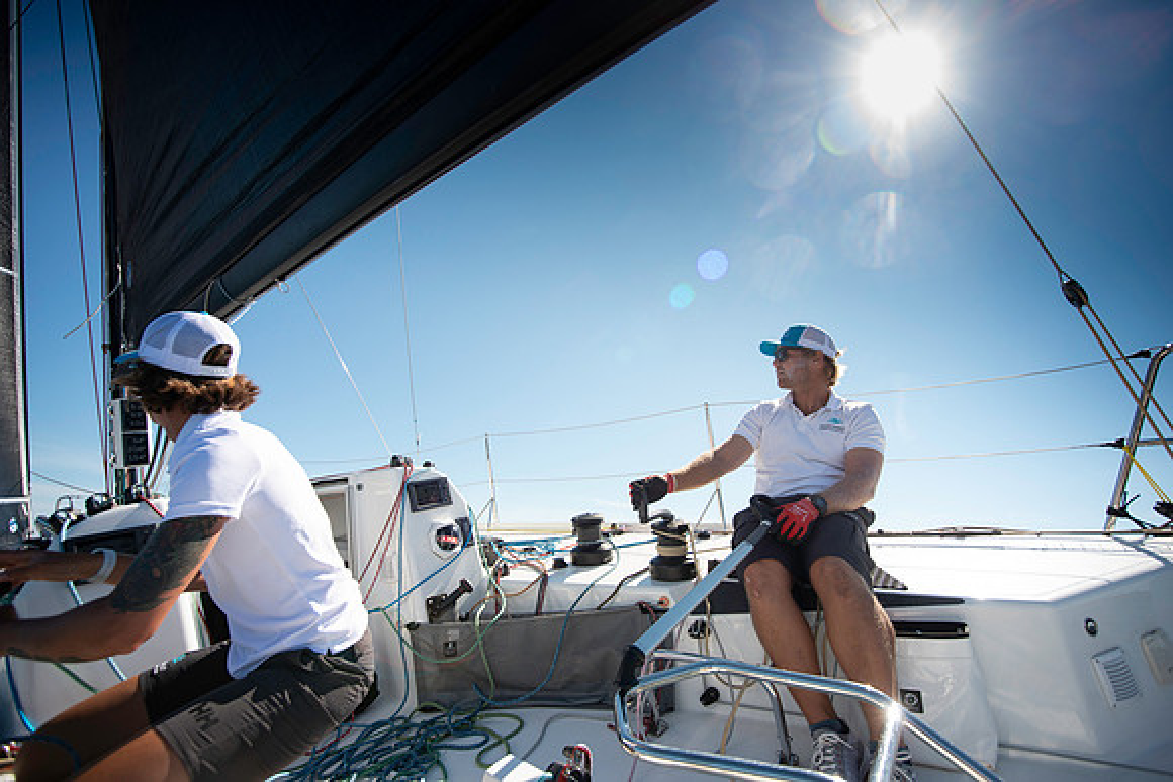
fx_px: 521
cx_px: 586
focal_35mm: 16
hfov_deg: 96.7
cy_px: 391
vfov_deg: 73.8
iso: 250
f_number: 6.3
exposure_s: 1/1000
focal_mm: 16
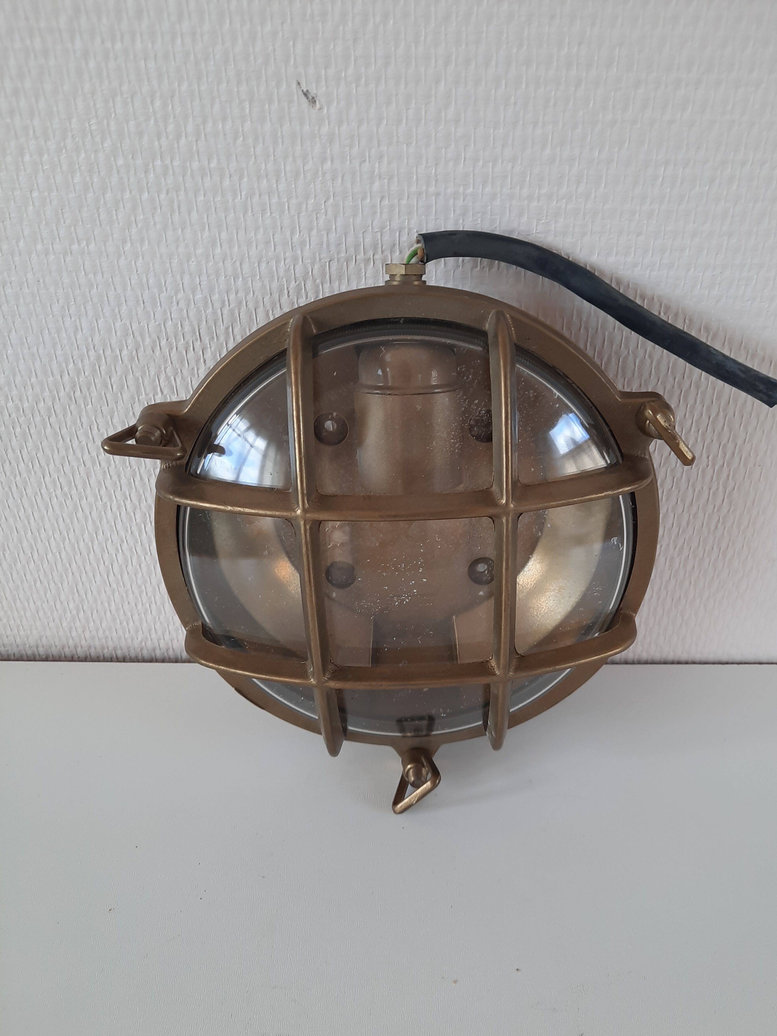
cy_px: 574
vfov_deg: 63.3
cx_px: 434
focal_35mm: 28
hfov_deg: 49.6
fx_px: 838
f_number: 2
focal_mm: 4.6
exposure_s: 1/50
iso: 64
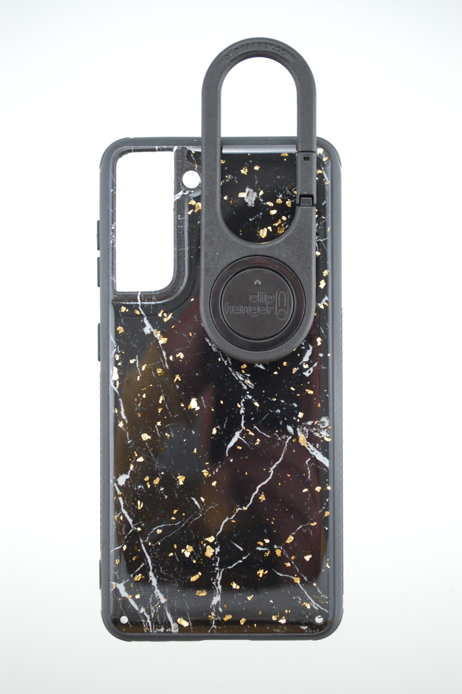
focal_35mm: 57
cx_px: 231
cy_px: 347
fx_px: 1099
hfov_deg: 23.7
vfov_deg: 35.1
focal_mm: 38
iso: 800
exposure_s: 1/20
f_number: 5.3
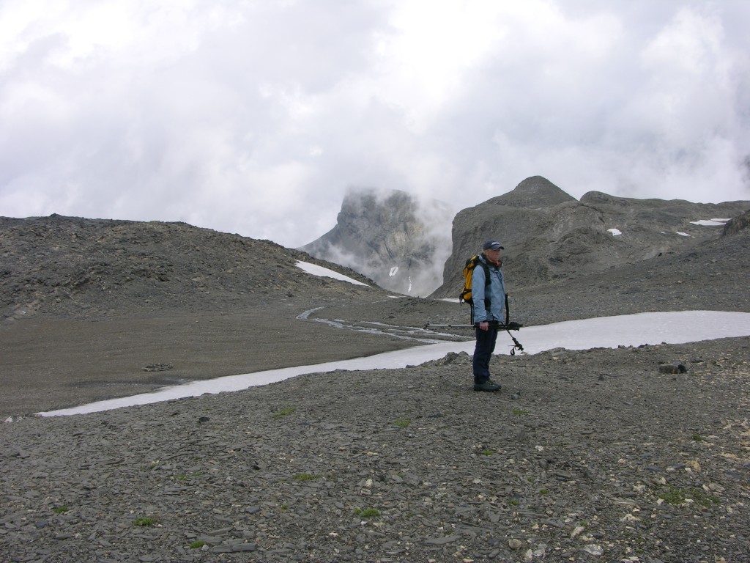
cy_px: 282
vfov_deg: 40.7
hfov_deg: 52.6
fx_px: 758
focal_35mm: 35
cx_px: 375
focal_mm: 8.9
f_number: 7.1
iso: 50
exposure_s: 1/206
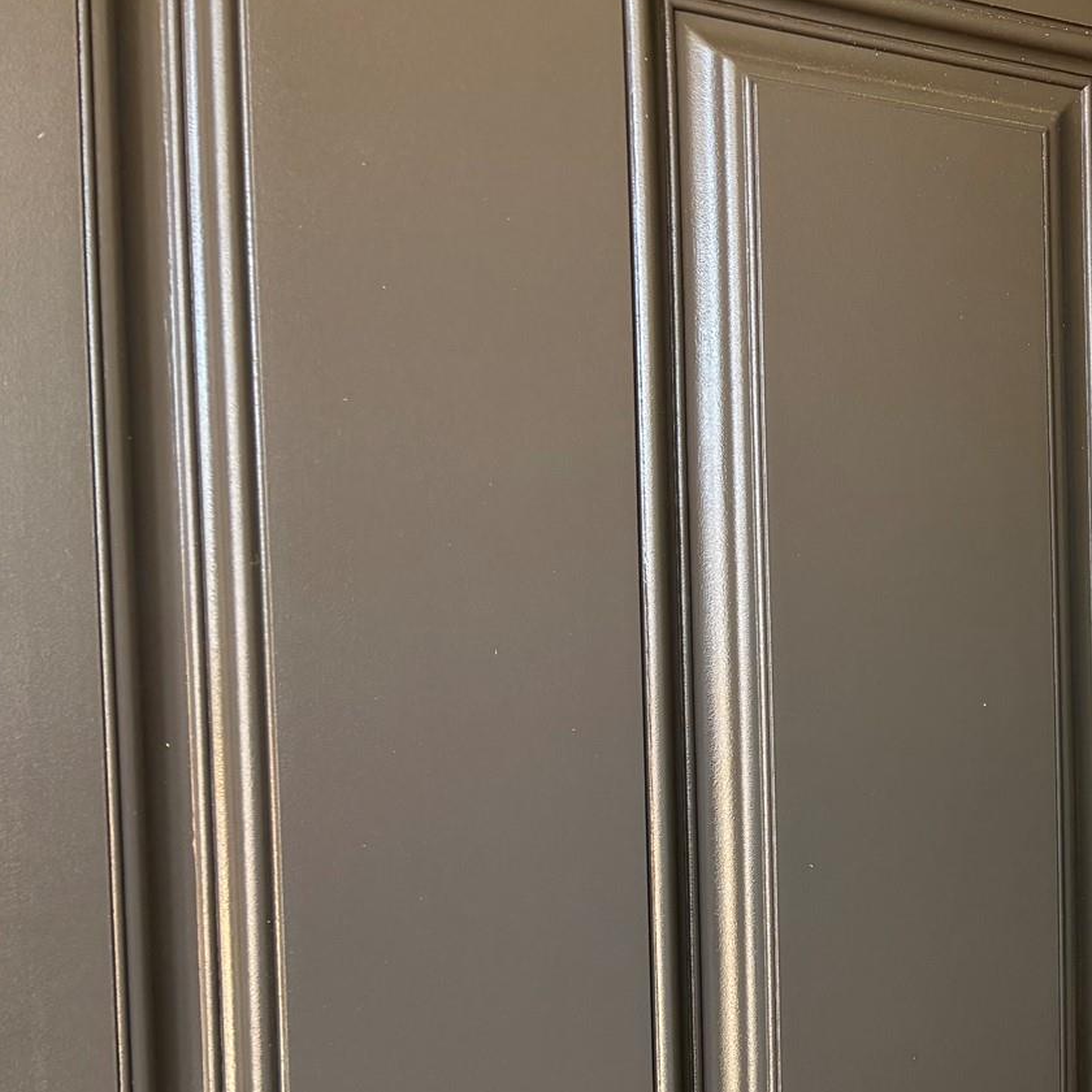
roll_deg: +1.1
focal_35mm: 56
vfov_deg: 30.1
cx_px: 1321
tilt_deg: -2.5
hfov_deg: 26.9
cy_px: 820
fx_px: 1999
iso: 50
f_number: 1.6
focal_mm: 5.96
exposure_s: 1/121
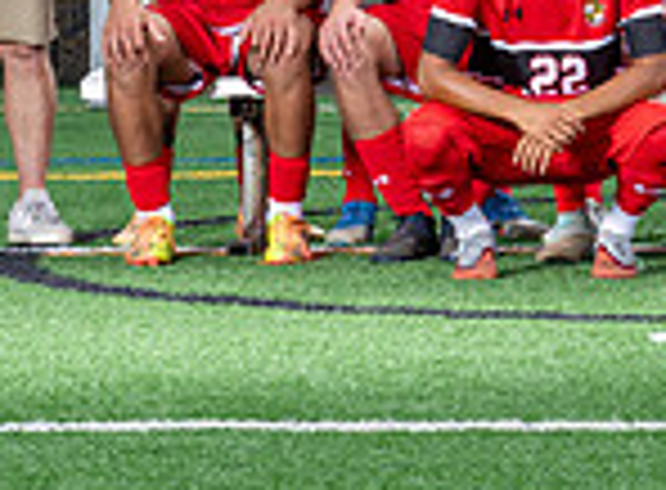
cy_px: -147
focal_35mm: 325
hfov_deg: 6.0
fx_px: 6213
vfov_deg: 4.5
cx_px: 1238
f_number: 8
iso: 64
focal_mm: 70
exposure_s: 1/160
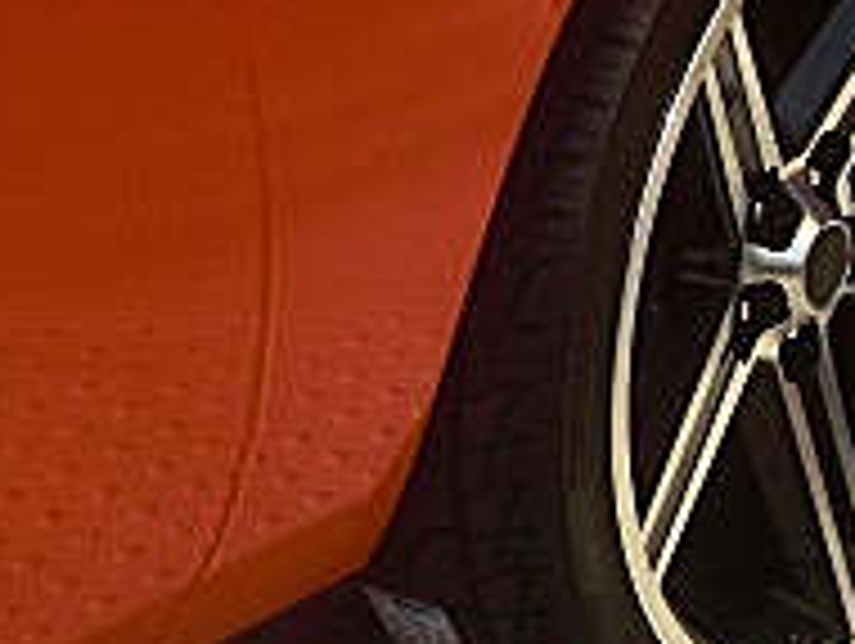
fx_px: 2992
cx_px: 225
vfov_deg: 12.2
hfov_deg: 16.2
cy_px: 131
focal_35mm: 121
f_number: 2.8
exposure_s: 1/400
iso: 50
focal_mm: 6.3
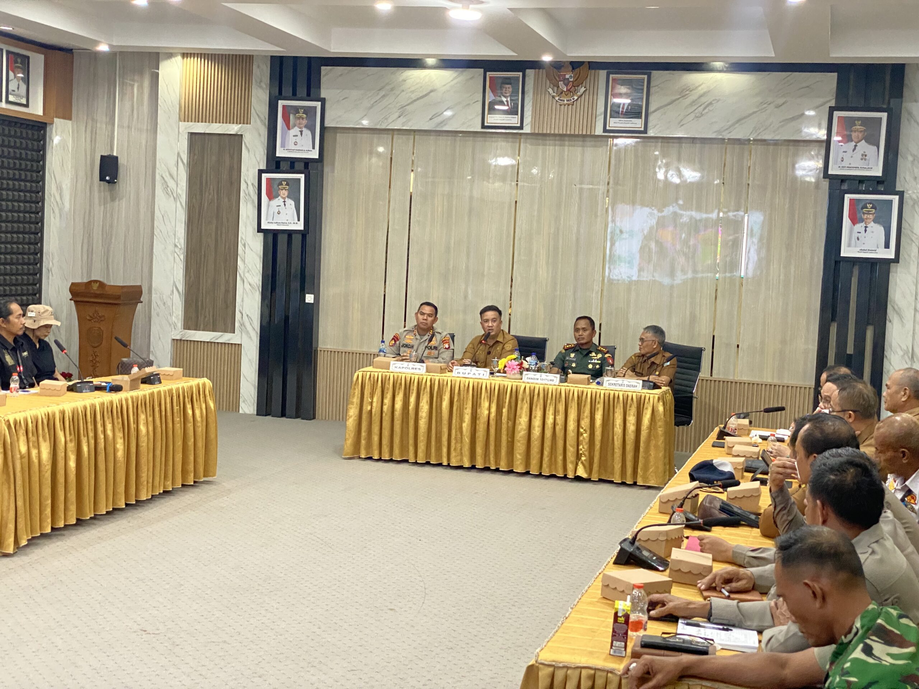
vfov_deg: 28.0
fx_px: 1381
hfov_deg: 36.8
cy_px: 344
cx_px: 460
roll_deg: -2.3
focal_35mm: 52
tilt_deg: -3.6
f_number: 2
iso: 320
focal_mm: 6
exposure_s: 1/60
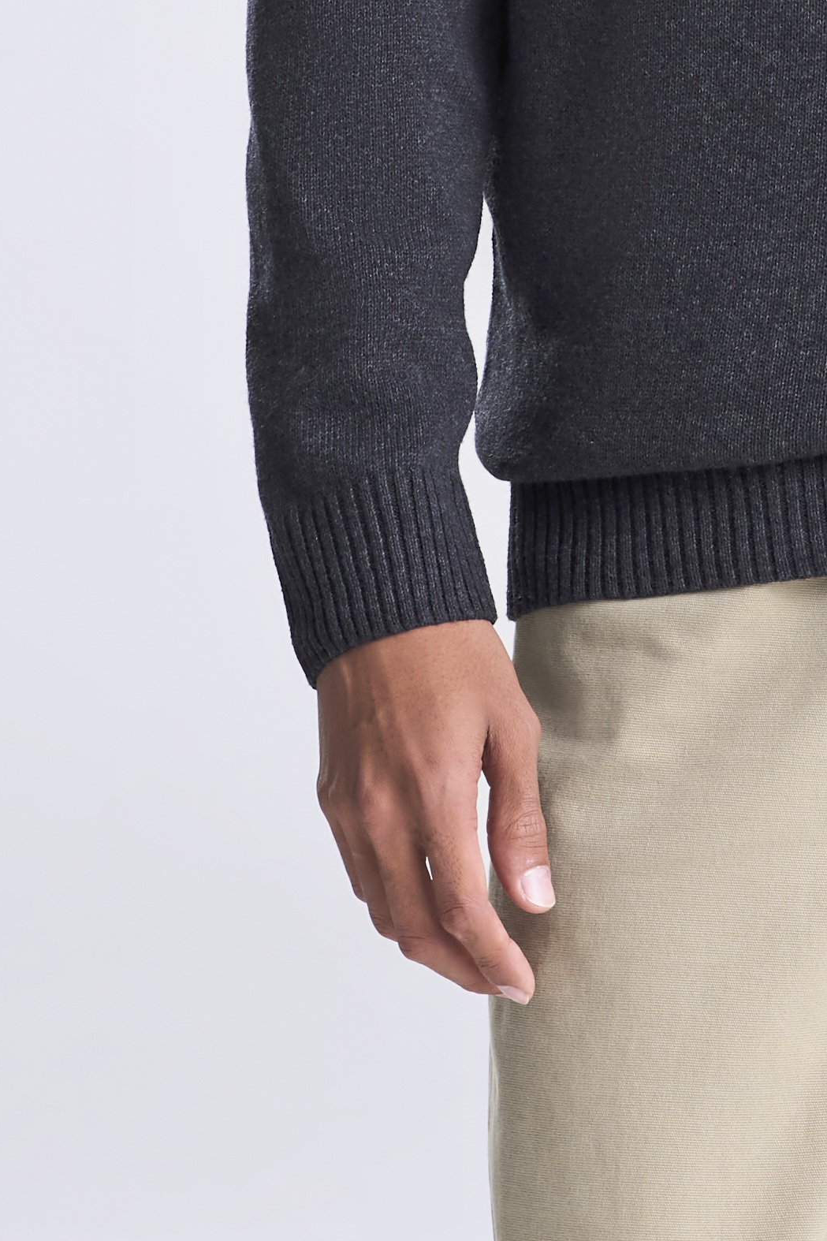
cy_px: -329
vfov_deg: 5.3
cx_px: 1062
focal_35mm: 390
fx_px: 13441
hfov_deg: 3.5
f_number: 10
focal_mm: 102
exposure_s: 1/160
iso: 400
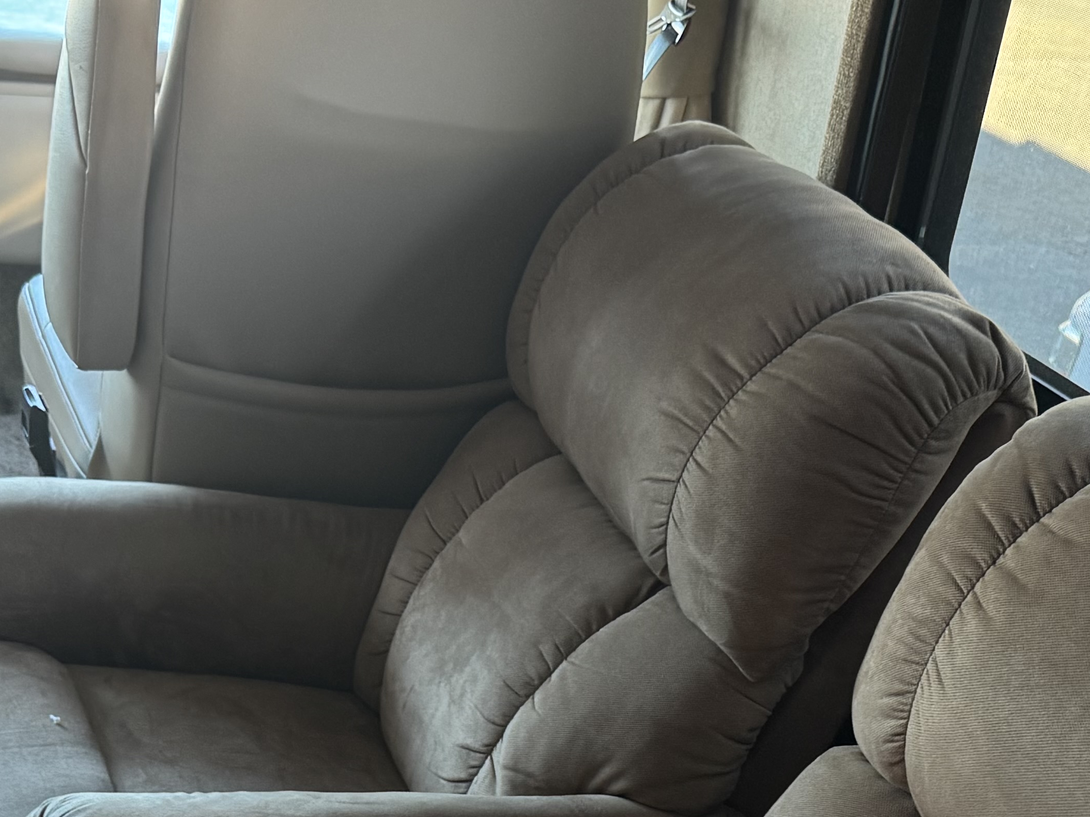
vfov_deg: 21.3
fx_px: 2047
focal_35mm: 65
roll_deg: -9.7
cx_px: 531
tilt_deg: -35.1
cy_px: 932
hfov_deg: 29.8
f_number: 1.78
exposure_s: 1/70
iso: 200
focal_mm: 6.76
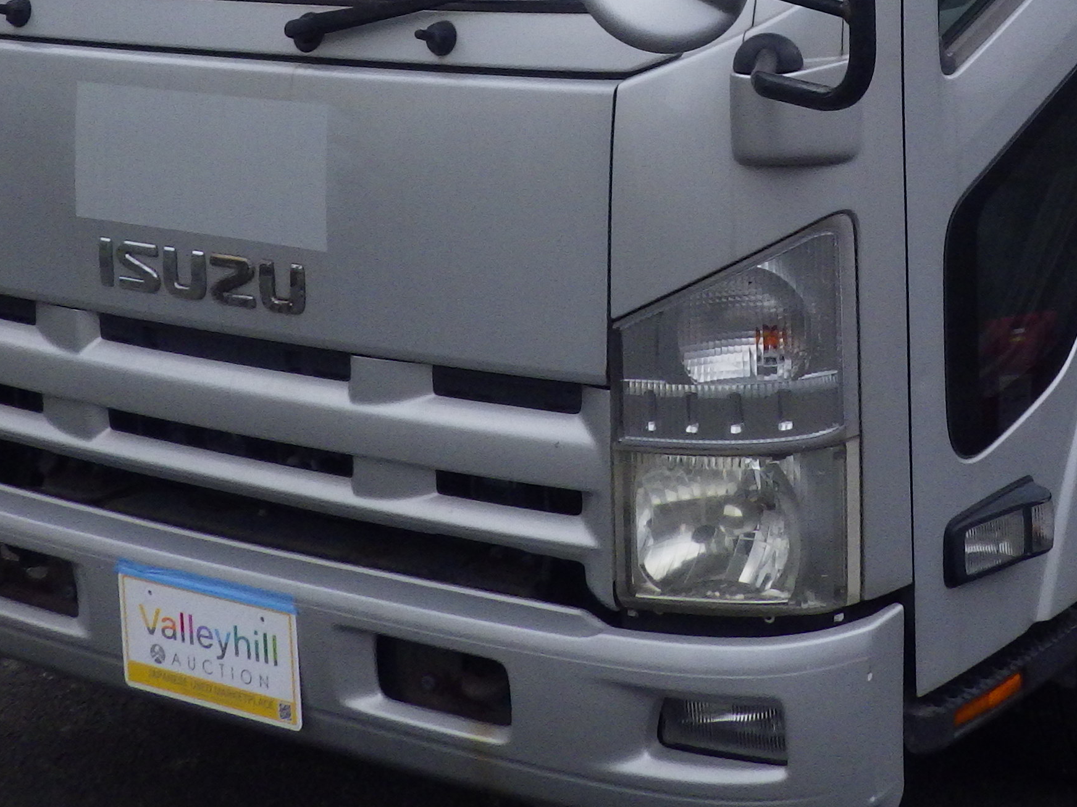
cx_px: 857
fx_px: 2302
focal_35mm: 74
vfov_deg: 18.7
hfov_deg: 25.9
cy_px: -182
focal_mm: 5
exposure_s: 1/800
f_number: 4.2
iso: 250
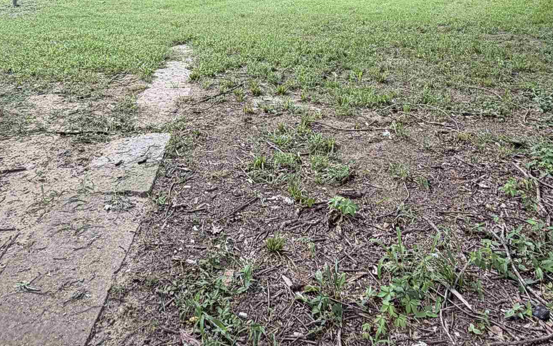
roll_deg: +2.7
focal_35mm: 35
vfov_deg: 32.3
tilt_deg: -1.2
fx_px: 527
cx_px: 261
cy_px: -27
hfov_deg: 55.3
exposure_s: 1/153
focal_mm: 2.22
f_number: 2.2
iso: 50
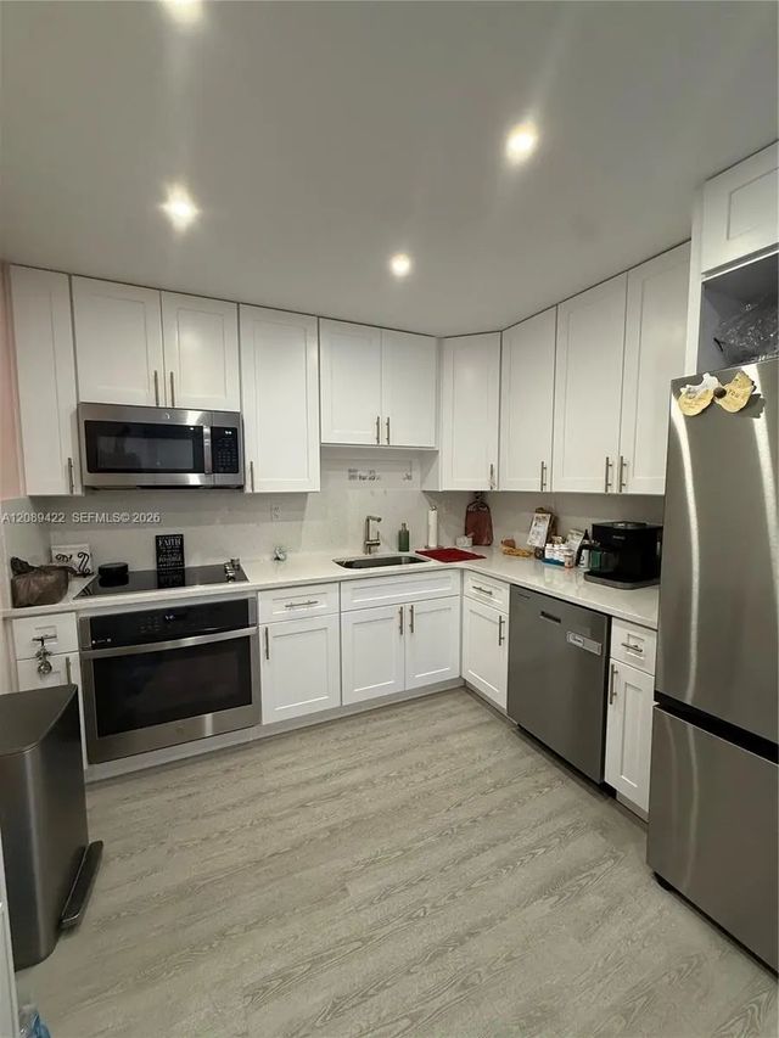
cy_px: 519
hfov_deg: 85.7
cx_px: 390
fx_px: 420
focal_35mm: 14
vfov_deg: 102.1
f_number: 2.2
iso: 320
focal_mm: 2.22
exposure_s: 1/60
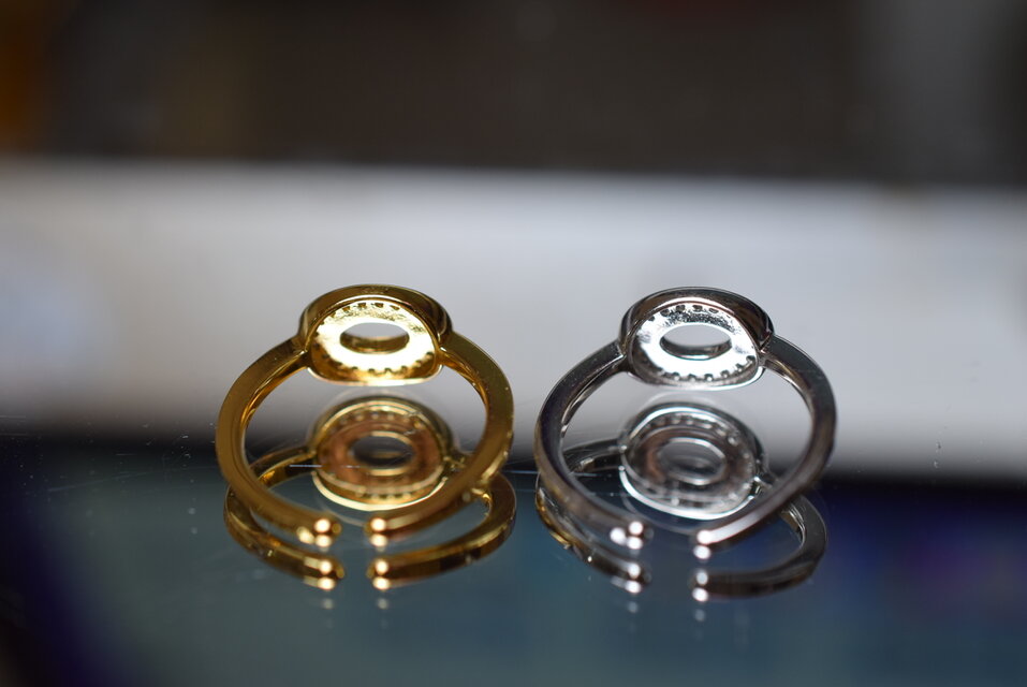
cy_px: 344
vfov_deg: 22.7
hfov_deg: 33.4
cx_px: 514
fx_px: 1713
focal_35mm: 60
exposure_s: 1/160
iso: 400
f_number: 6.3
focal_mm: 40
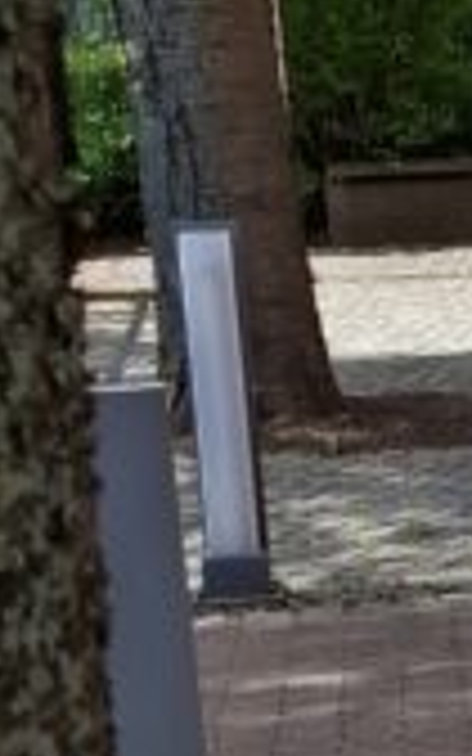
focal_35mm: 149
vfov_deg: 14.0
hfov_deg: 7.9
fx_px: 3067
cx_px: 1277
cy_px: 572
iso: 50
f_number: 1.8
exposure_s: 1/1050
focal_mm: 5.54
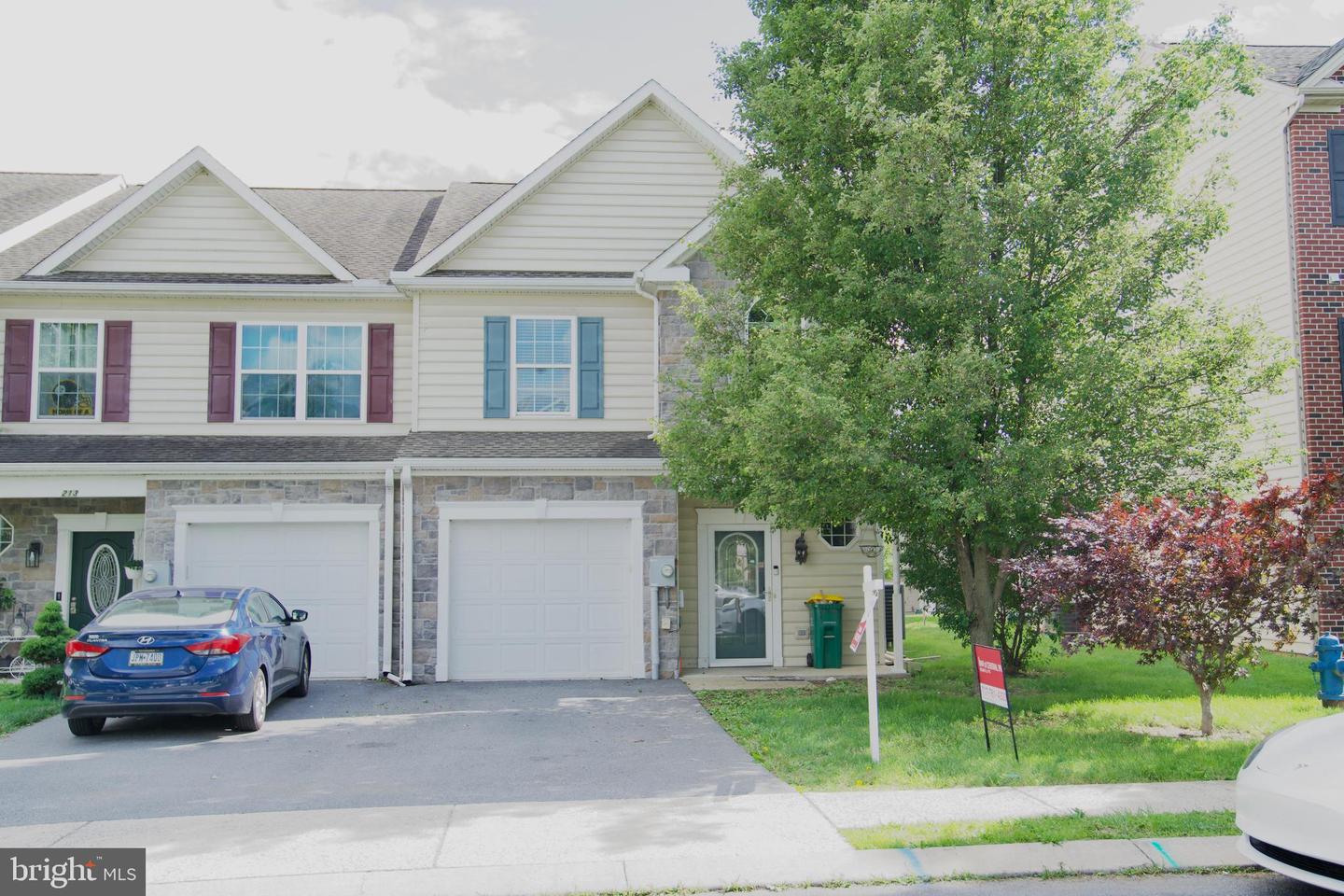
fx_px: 1232
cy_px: 448
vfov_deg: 40.0
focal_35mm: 33
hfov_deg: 57.2
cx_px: 672
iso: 500
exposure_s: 1/1250
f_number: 2.8
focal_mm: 22
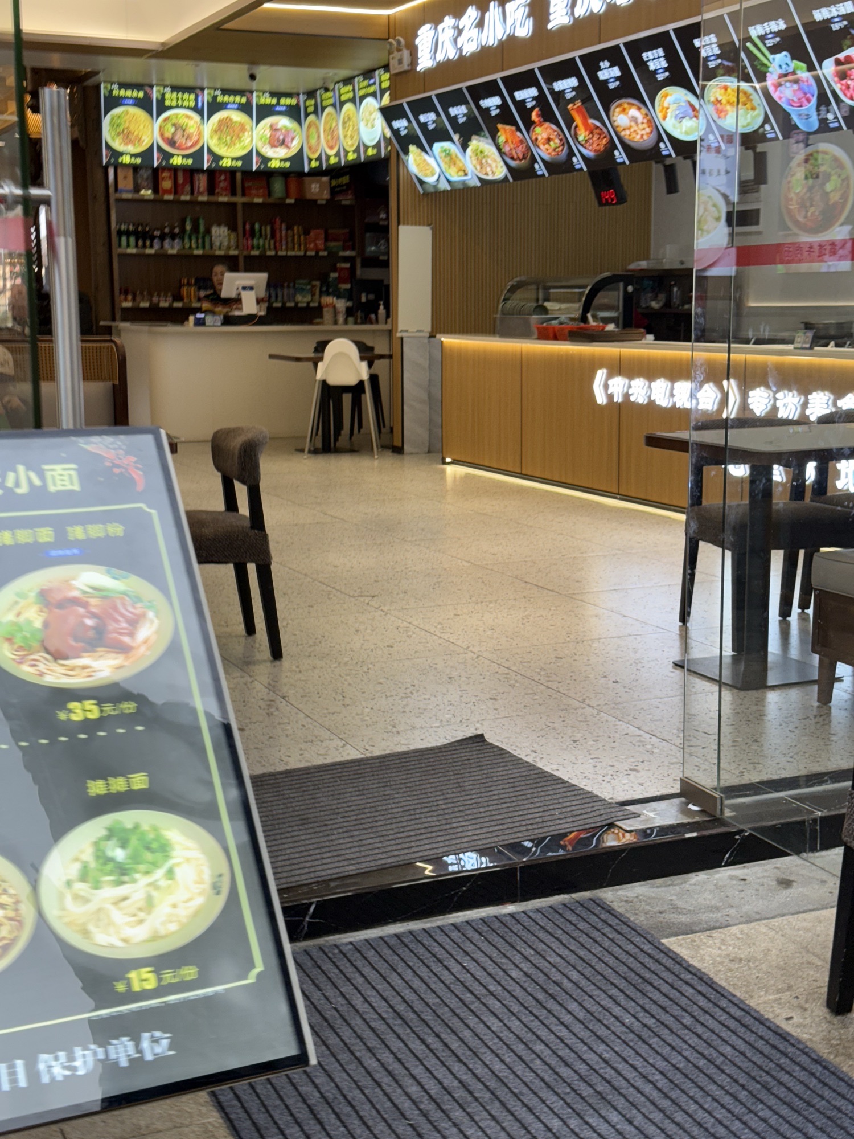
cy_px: 570
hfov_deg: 30.3
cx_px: 427
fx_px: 1579
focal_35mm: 48
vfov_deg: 39.7
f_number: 1.78
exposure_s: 1/100
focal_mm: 6.76
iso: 50
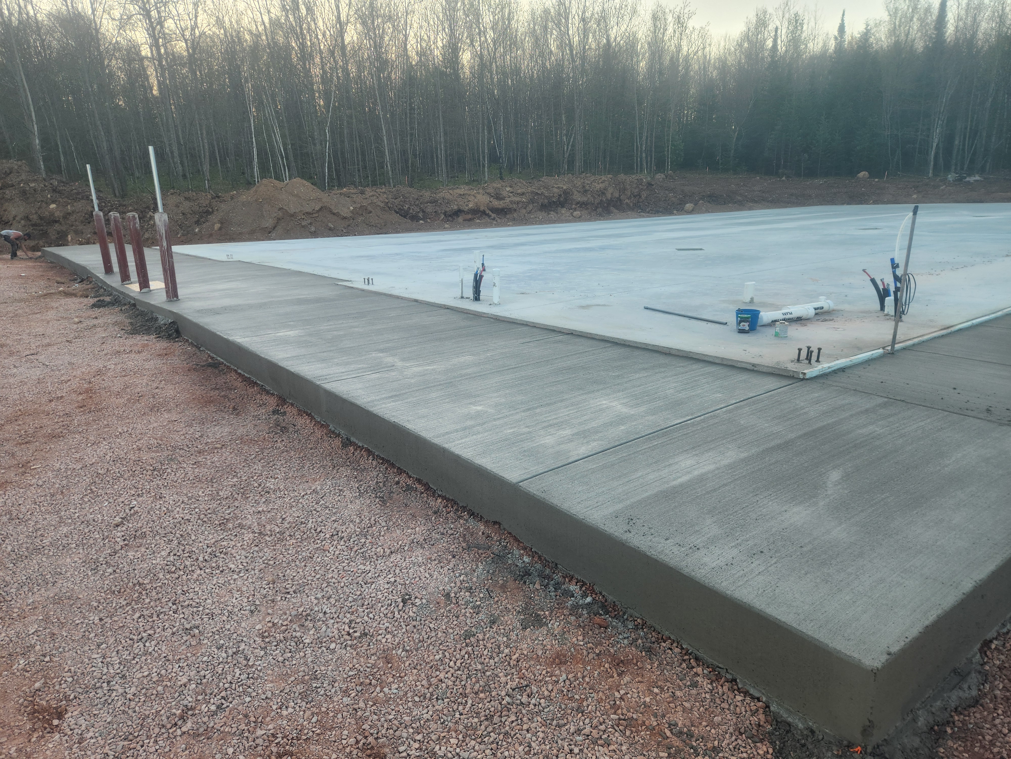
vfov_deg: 58.9
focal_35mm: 23
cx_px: 506
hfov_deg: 73.9
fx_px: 672
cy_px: 380
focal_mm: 5.4
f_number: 1.8
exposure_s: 1/180
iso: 80
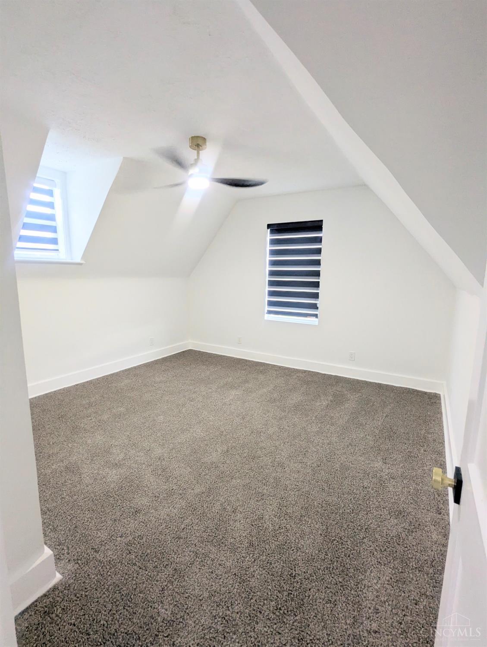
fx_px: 299
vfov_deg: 94.4
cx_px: 244
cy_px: 324
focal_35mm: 16
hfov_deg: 78.3
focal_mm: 2.35
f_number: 2.2
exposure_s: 1/60
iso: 160
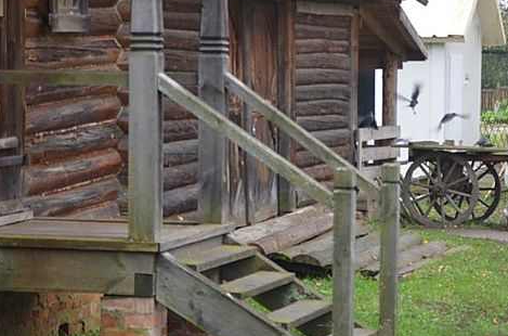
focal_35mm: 144
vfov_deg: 9.5
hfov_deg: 14.2
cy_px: 80
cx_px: 431
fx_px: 2027
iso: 400
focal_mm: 50
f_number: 3.8
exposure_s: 1/60
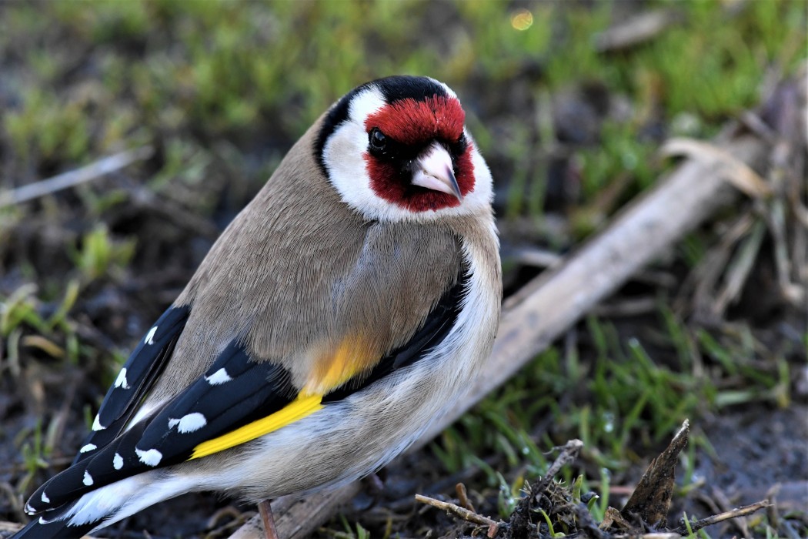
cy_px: 270
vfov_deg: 2.2
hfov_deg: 3.3
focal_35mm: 630
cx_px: 404
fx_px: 14139
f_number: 8
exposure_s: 1/640
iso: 1600
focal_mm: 420
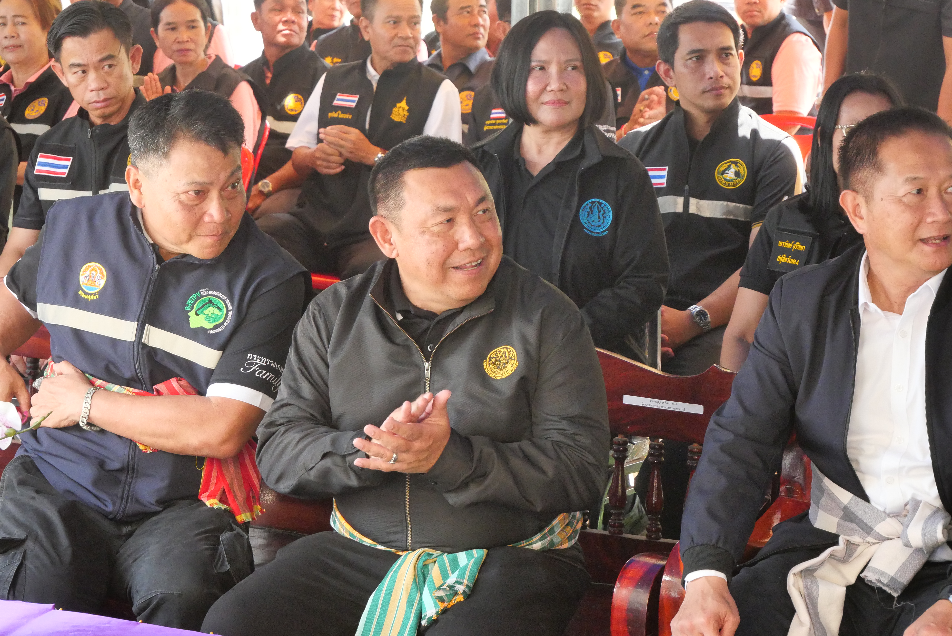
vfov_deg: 12.7
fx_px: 2858
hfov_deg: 18.9
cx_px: 476
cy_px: 318
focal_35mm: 108
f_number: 6.3
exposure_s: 1/250
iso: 3200
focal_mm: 52
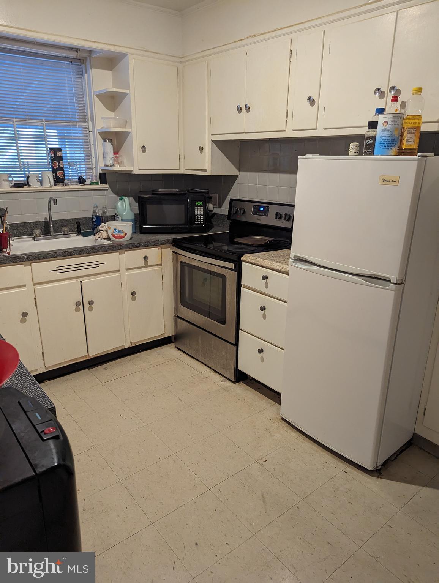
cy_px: 292
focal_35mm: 24
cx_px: 220
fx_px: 405
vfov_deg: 71.5
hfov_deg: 56.9
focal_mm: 6.81
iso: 843
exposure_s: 1/120
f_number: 1.85
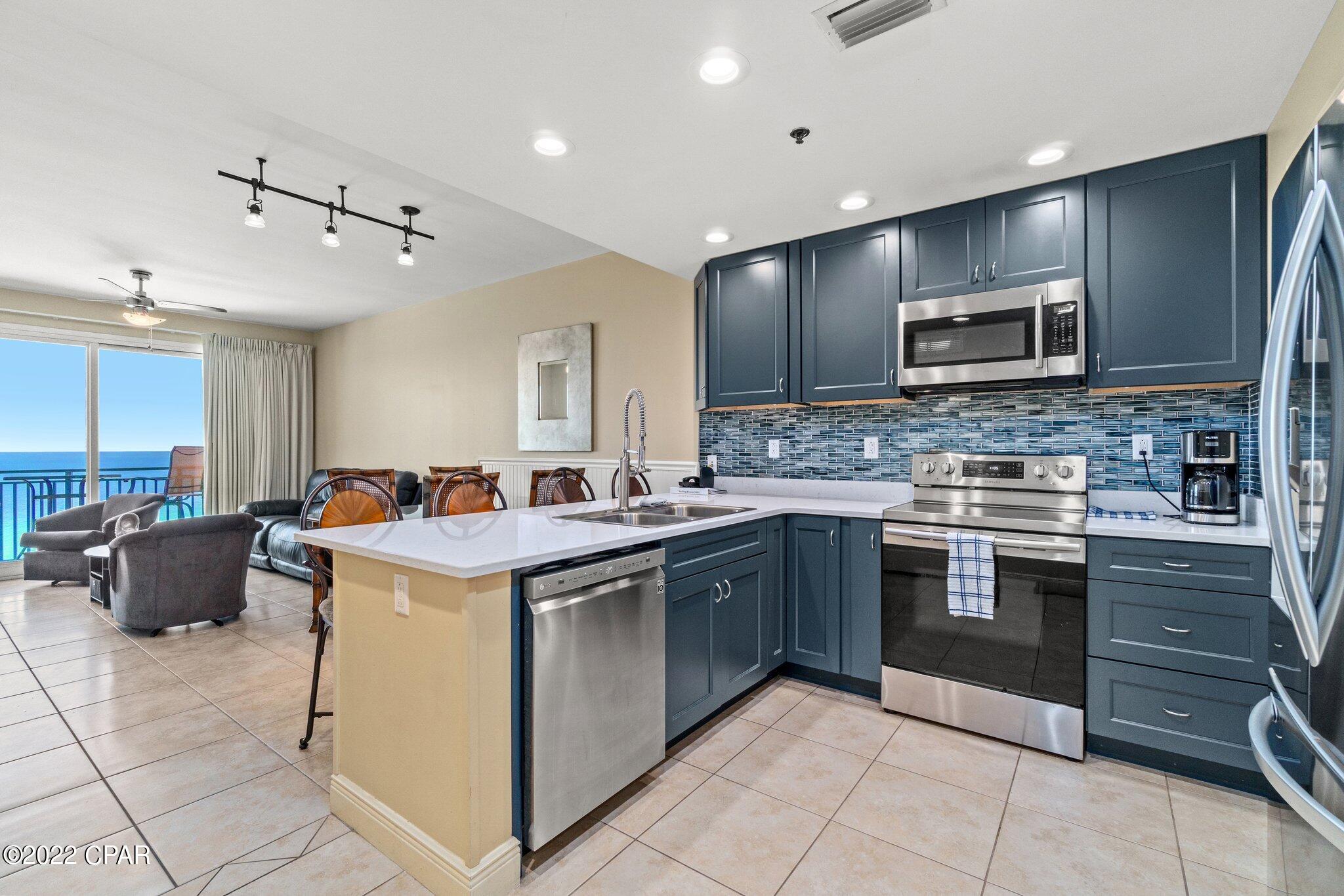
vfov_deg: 77.3
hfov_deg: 100.4
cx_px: 672
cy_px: 448
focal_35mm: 15
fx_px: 560
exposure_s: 1/5
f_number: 8
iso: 800
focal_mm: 10
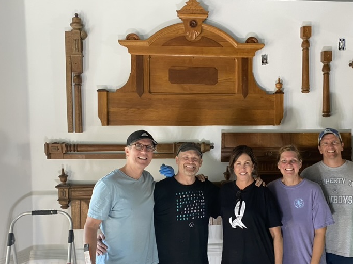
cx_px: 225
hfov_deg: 47.4
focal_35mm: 39
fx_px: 398
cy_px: 151
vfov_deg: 36.7
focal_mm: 4.25
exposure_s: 1/60
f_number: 1.8
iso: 250
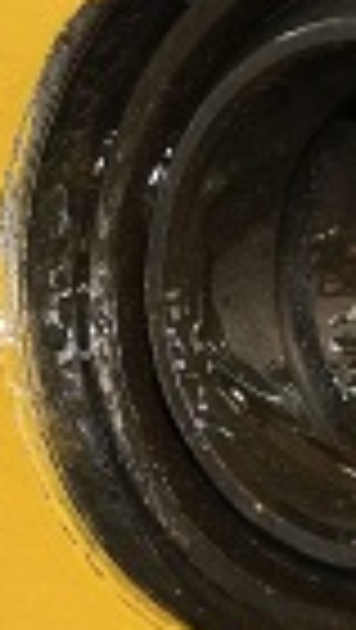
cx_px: 34
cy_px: 333
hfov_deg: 4.5
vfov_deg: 7.9
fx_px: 4571
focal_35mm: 273
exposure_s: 1/80
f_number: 5.6
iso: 400
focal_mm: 45
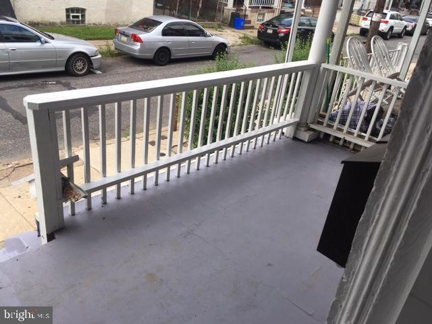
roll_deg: -9.0
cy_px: 162
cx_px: 216
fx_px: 362
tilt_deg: -24.6
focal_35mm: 29
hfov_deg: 61.7
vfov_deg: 48.2
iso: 25
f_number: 2.2
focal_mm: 4.15
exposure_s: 1/615
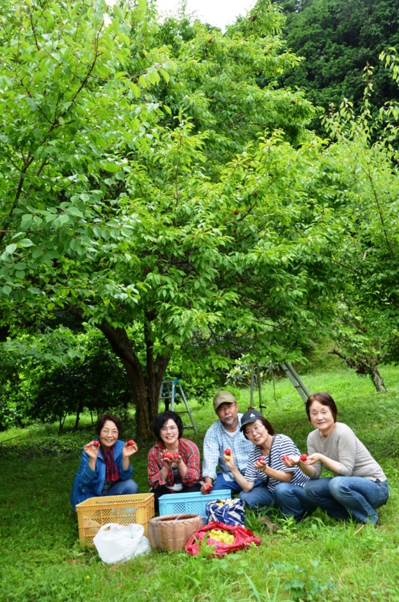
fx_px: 576
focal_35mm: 34
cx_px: 200
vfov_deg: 55.2
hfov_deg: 38.2
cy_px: 301
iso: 200
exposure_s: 1/160
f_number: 6.3
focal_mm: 23
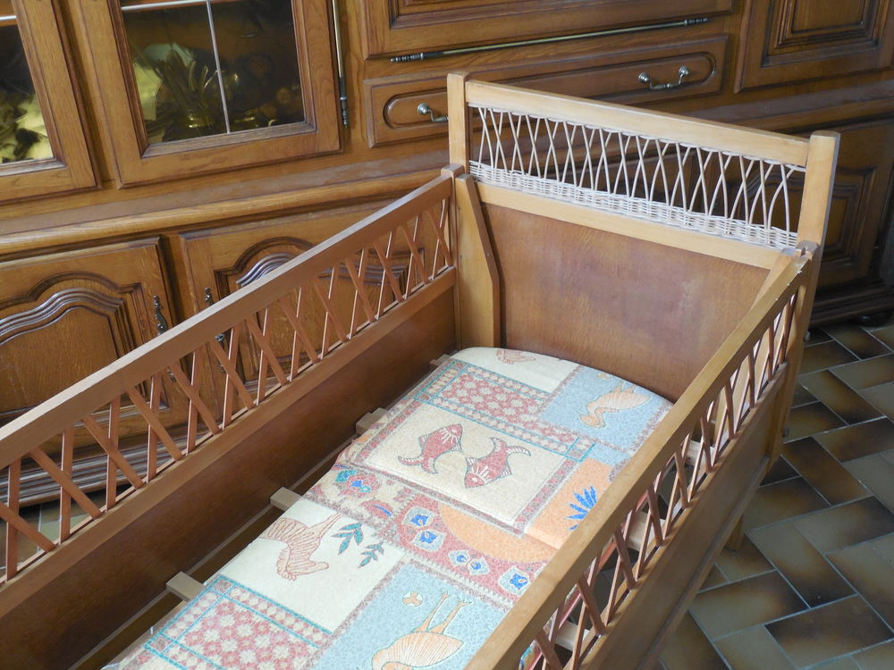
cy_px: 335
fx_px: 904
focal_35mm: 35
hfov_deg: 52.6
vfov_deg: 40.7
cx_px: 447
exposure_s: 1/8
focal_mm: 6.3
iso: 450
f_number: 3.7
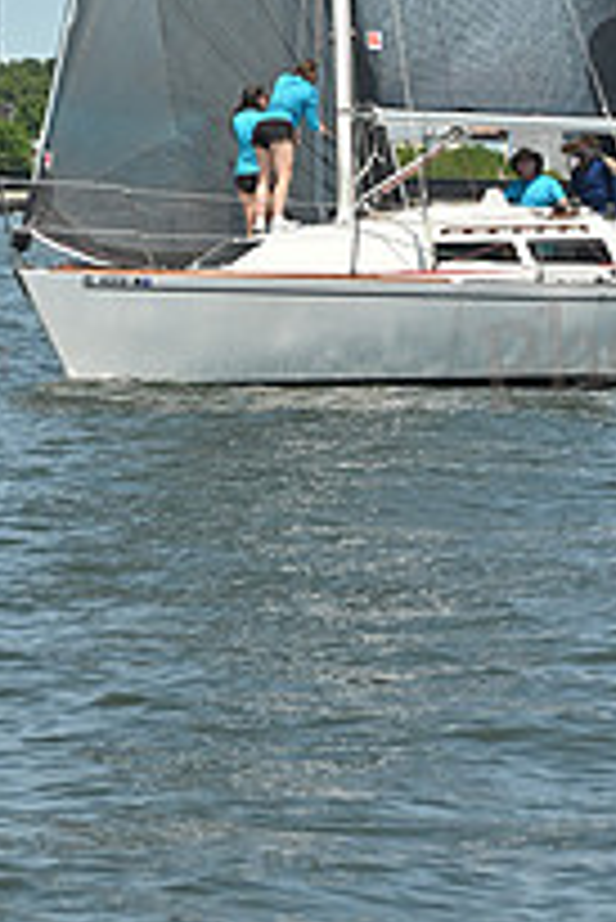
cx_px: 245
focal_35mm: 288
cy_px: -328
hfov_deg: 4.8
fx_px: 7379
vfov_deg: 7.1
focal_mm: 102
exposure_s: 1/1000
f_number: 10
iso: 320
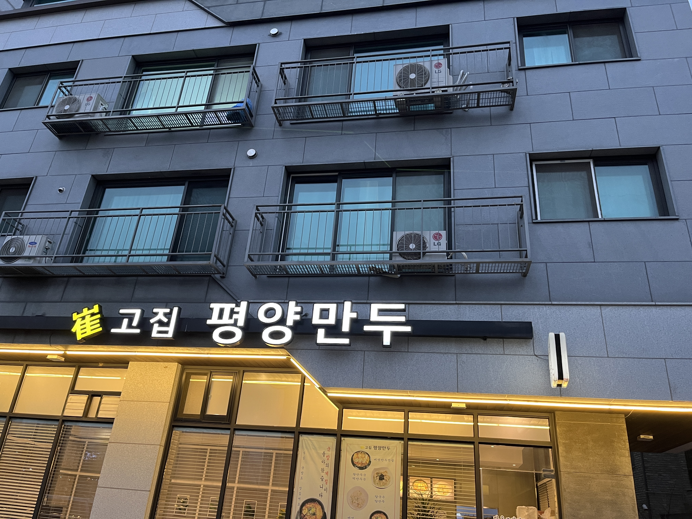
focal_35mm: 26
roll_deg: -4.8
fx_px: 520
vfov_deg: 53.1
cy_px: 260
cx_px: 346
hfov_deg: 67.3
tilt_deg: +23.3
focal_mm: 5.1
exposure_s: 1/60
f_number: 1.6
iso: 160
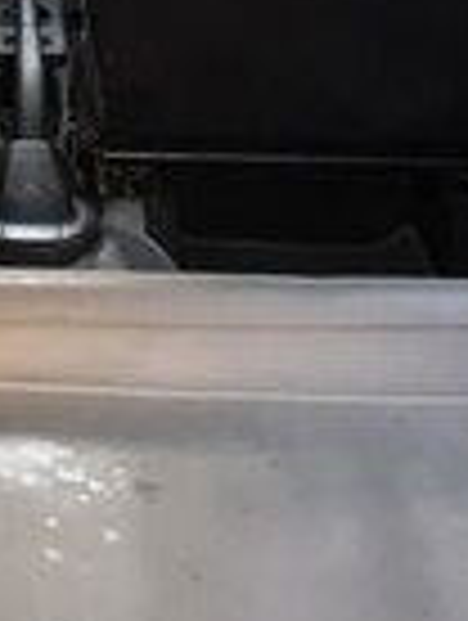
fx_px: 1869
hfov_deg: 14.1
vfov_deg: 17.2
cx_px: 0
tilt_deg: -8.9
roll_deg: -0.2
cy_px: -284
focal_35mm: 104
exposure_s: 1/33
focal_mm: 4.15
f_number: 2.2
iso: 32
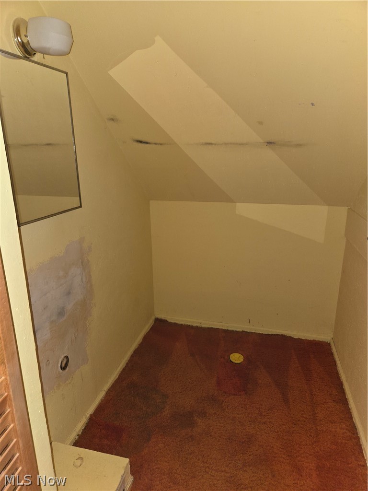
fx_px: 326
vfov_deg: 73.9
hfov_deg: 58.9
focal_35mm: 23
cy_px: 246
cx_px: 184
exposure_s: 1/24
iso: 100
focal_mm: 5.4
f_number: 1.8
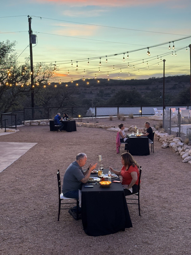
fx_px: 353
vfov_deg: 39.7
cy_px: 128
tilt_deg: -5.7
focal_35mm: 48
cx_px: 96
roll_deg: +0.8
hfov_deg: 30.3
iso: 200
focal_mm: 6.76
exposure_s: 1/60
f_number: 1.78
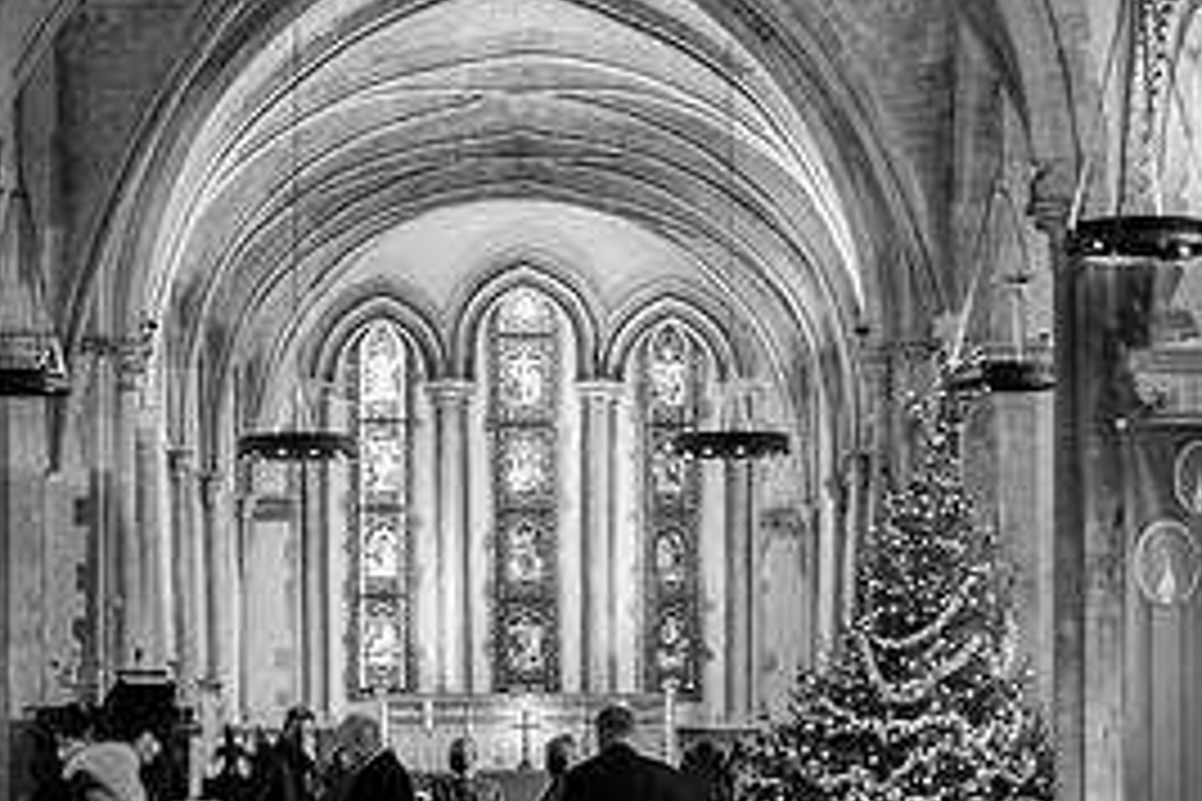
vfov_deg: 12.4
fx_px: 3672
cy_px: 565
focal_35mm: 110
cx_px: 567
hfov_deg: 18.6
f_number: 1.4
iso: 800
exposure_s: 1/60
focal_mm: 50
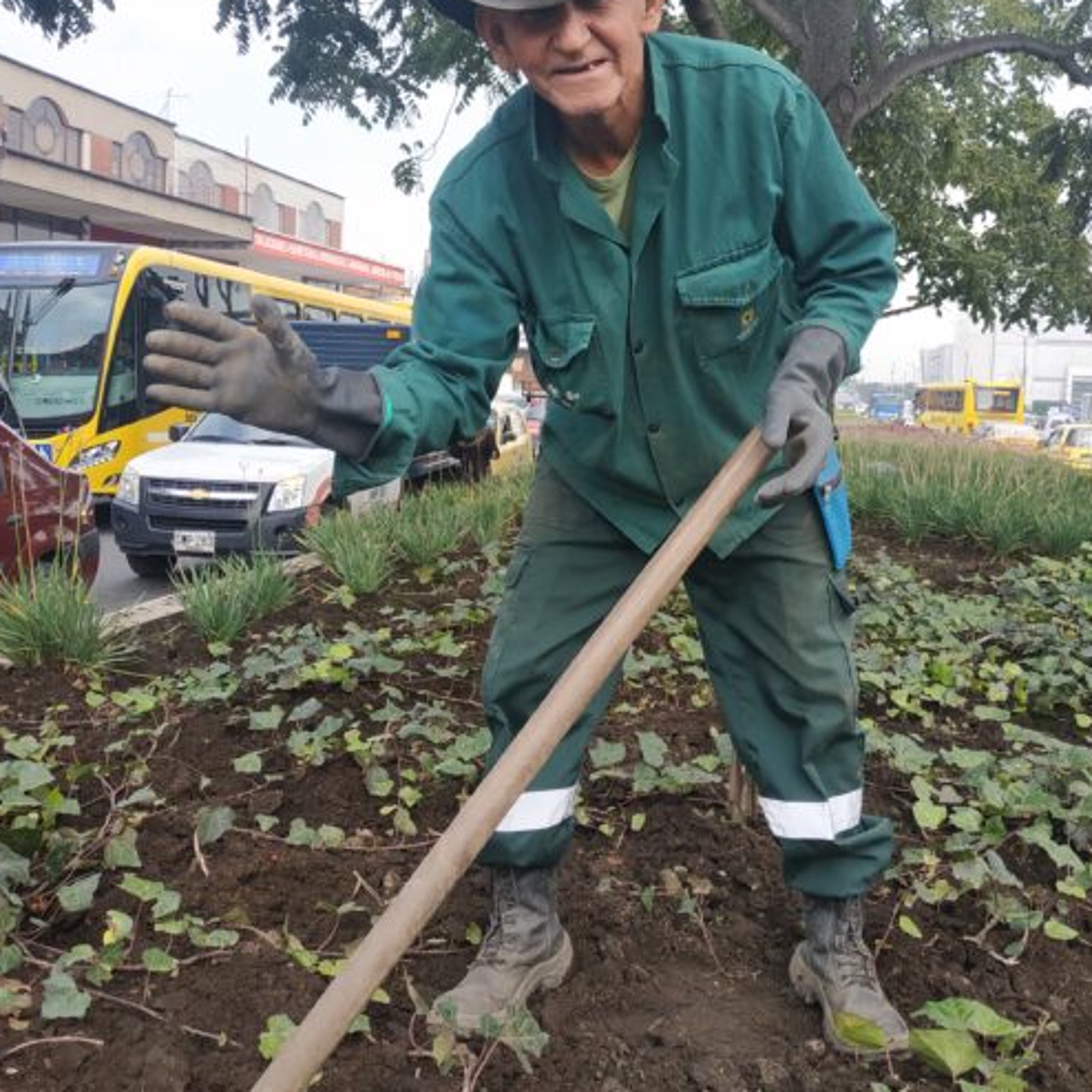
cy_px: 462
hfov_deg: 49.6
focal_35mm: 33
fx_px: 1178
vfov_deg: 49.6
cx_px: 608
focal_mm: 3.94
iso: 250
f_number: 1.9
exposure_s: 1/652
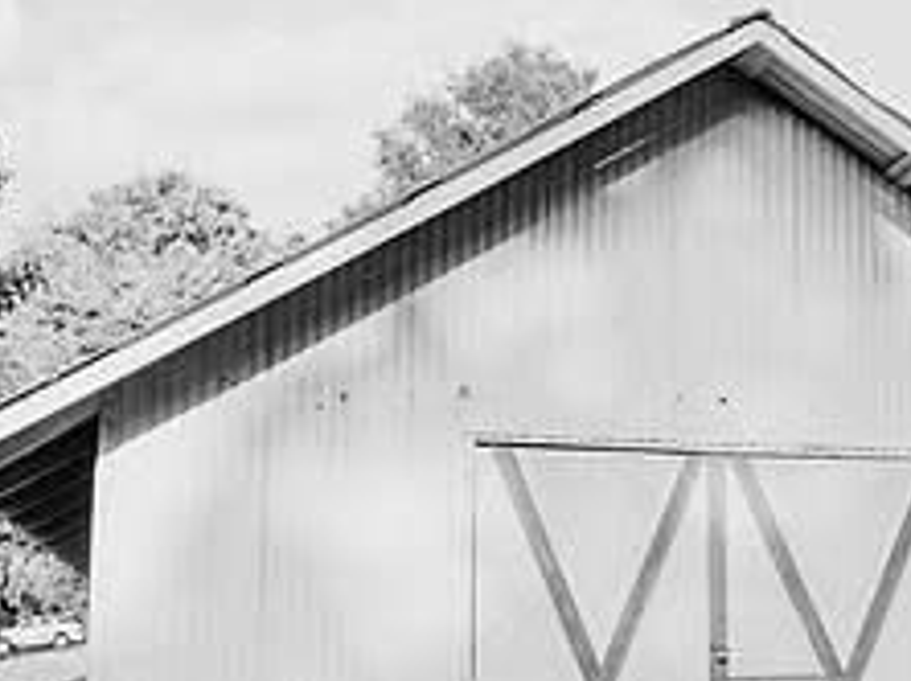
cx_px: 780
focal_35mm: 63
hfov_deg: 29.7
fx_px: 1656
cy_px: 518
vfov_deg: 23.0
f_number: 2.8
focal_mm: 24
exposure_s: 1/640
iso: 160
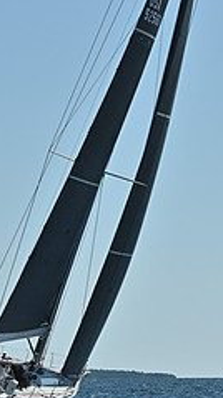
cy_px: 105
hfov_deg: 5.2
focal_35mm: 234
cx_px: 101
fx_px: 2466
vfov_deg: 9.2
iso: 320
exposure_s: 1/1000
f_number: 11
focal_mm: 92
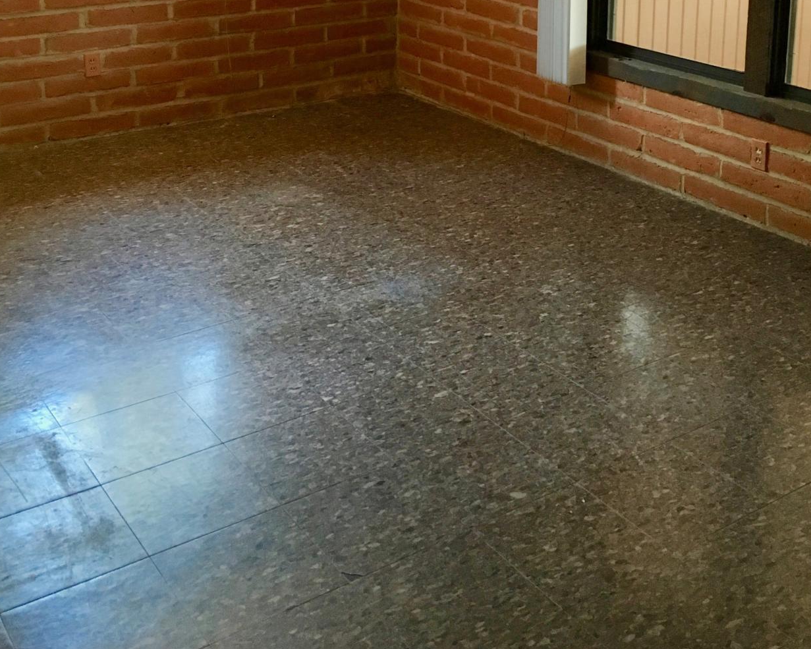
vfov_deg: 30.9
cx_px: 424
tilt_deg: -13.3
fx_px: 1104
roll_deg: +1.6
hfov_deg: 40.3
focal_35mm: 46
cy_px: 34
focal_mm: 4.15
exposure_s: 1/30
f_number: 2.2
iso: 125
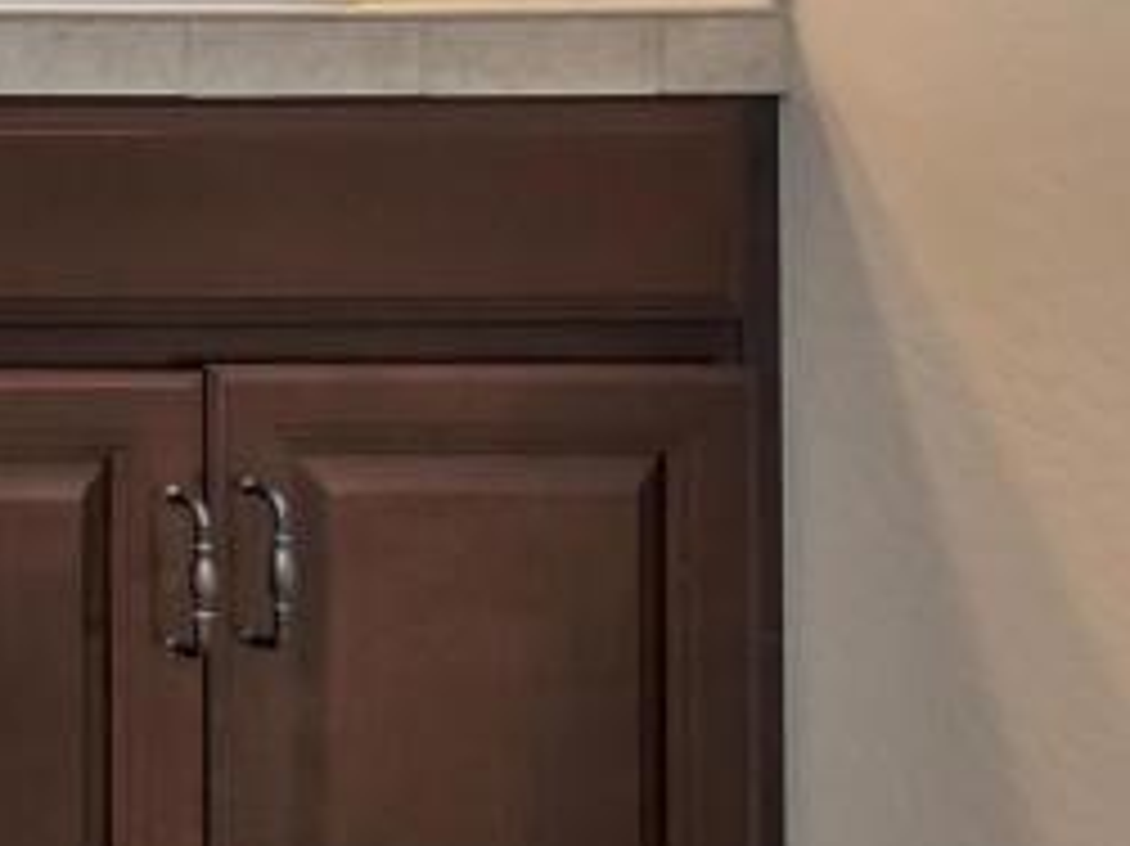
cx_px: -1387
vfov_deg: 20.8
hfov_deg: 16.7
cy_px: -169
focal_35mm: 66
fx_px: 2153
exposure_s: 1/60
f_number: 5
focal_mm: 15
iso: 640
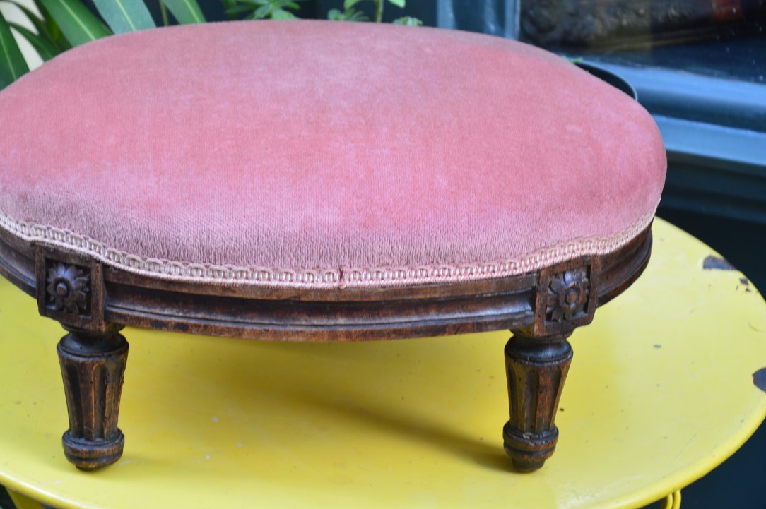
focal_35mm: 125
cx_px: 346
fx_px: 2648
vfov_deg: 11.0
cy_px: 236
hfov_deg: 16.5
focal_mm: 75
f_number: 5.3
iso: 200
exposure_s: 1/25
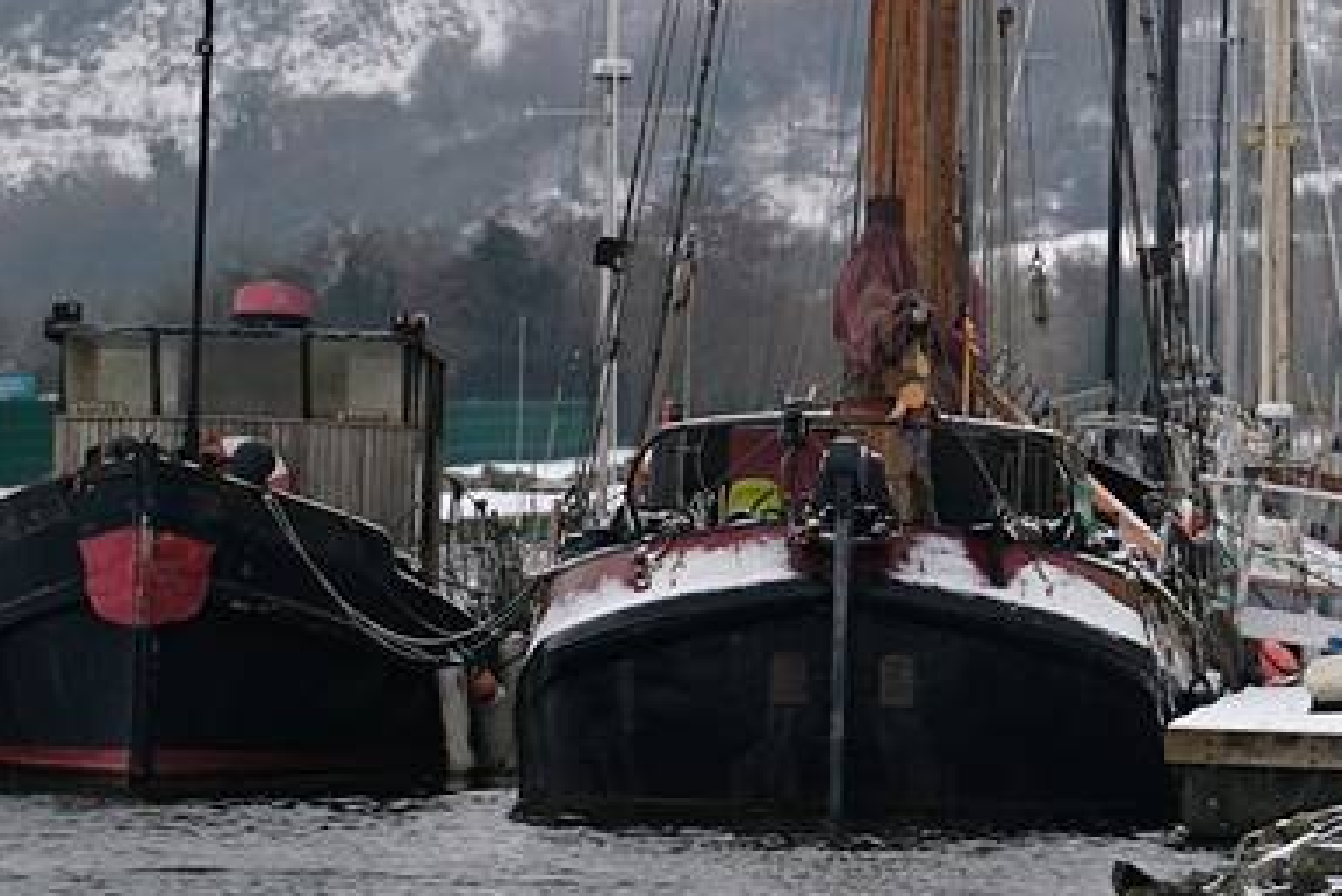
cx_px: 1095
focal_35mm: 415
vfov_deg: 3.3
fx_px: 15475
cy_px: 141
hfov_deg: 5.0
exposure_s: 1/850
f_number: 2.8
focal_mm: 140
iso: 400
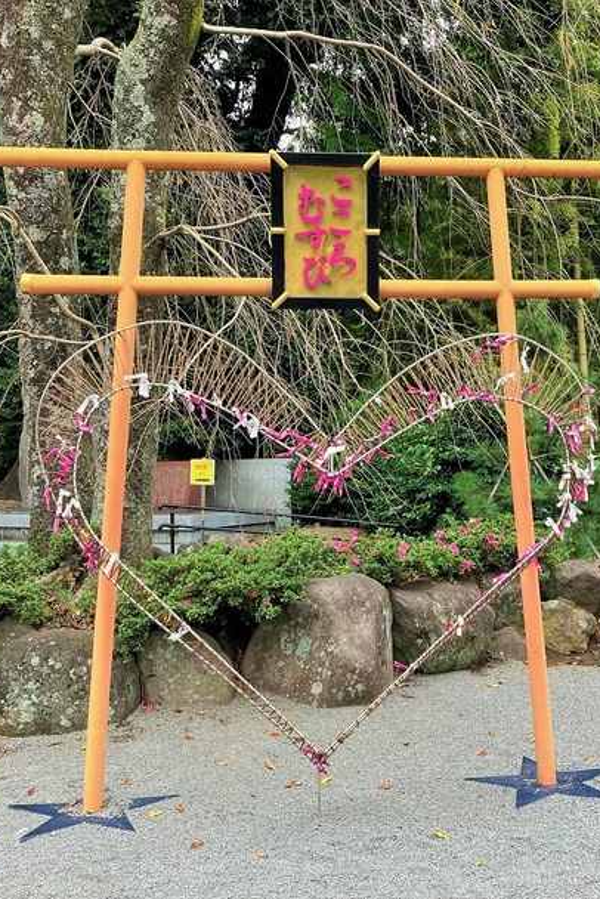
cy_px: 450
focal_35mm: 39
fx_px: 974
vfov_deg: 49.5
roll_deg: +0.4
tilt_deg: +2.6
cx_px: 392
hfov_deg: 34.0
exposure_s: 1/121
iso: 40
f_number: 1.8
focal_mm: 3.99
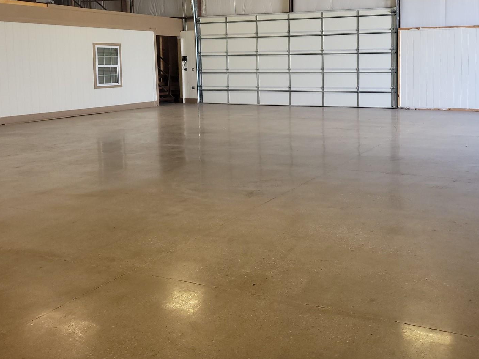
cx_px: 338
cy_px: 111
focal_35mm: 38
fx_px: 526
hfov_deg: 47.7
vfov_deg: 37.2
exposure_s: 1/120
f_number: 1.8
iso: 80
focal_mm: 5.4
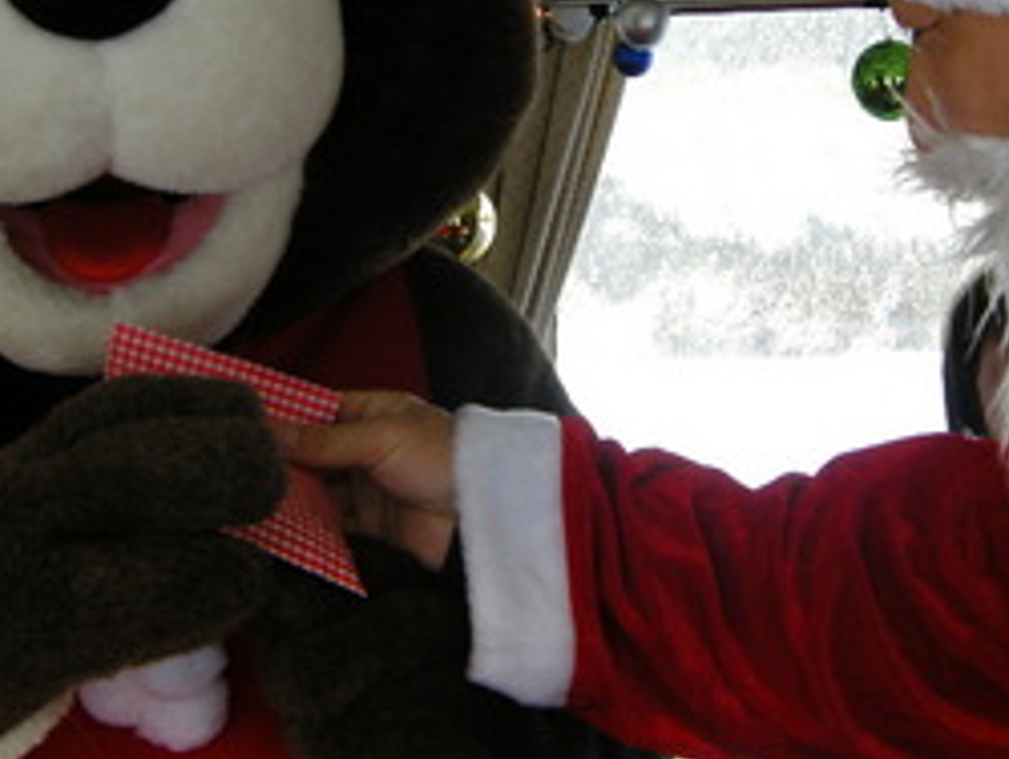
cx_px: 666
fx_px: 2042
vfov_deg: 21.0
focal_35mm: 70
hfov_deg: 27.6
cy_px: 268
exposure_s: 1/106
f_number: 3.8
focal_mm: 7.5
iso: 64
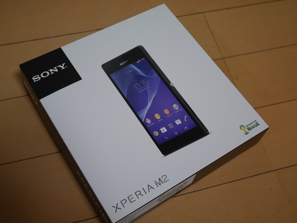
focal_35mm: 46
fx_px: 395
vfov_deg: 31.6
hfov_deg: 41.2
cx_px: 148
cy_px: 112
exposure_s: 1/60
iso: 1000
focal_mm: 23
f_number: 4.9
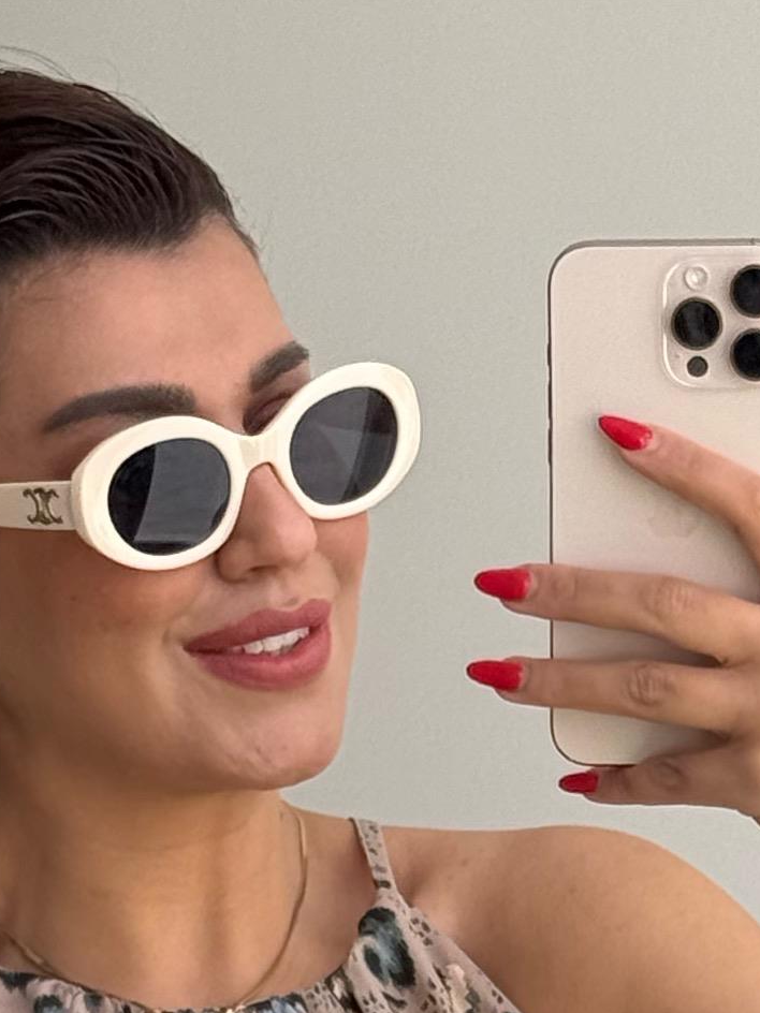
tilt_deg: -15.8
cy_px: 1470
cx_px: 628
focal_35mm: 205
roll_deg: +5.7
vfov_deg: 9.4
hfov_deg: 7.2
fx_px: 6001
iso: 80
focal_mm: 6.76
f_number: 1.78
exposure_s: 1/357
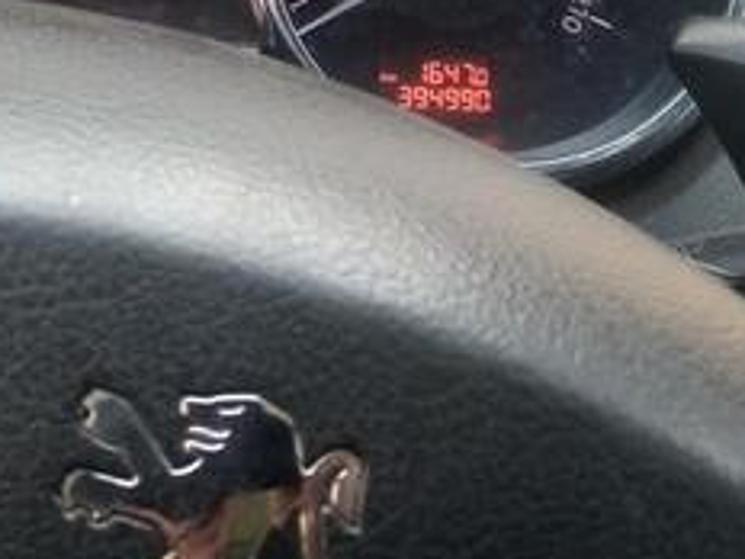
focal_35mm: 73
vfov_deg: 18.5
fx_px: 1571
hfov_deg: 25.2
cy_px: -201
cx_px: -22
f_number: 1.8
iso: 143
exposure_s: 1/33.3
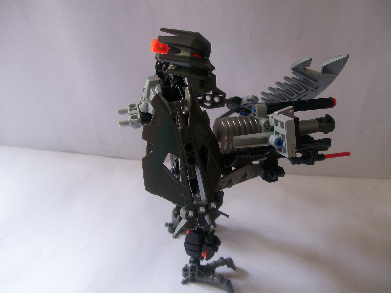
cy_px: 146
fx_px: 407
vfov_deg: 39.7
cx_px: 196
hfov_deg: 51.4
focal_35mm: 36
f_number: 2.7
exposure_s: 1/77.6
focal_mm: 6
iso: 80
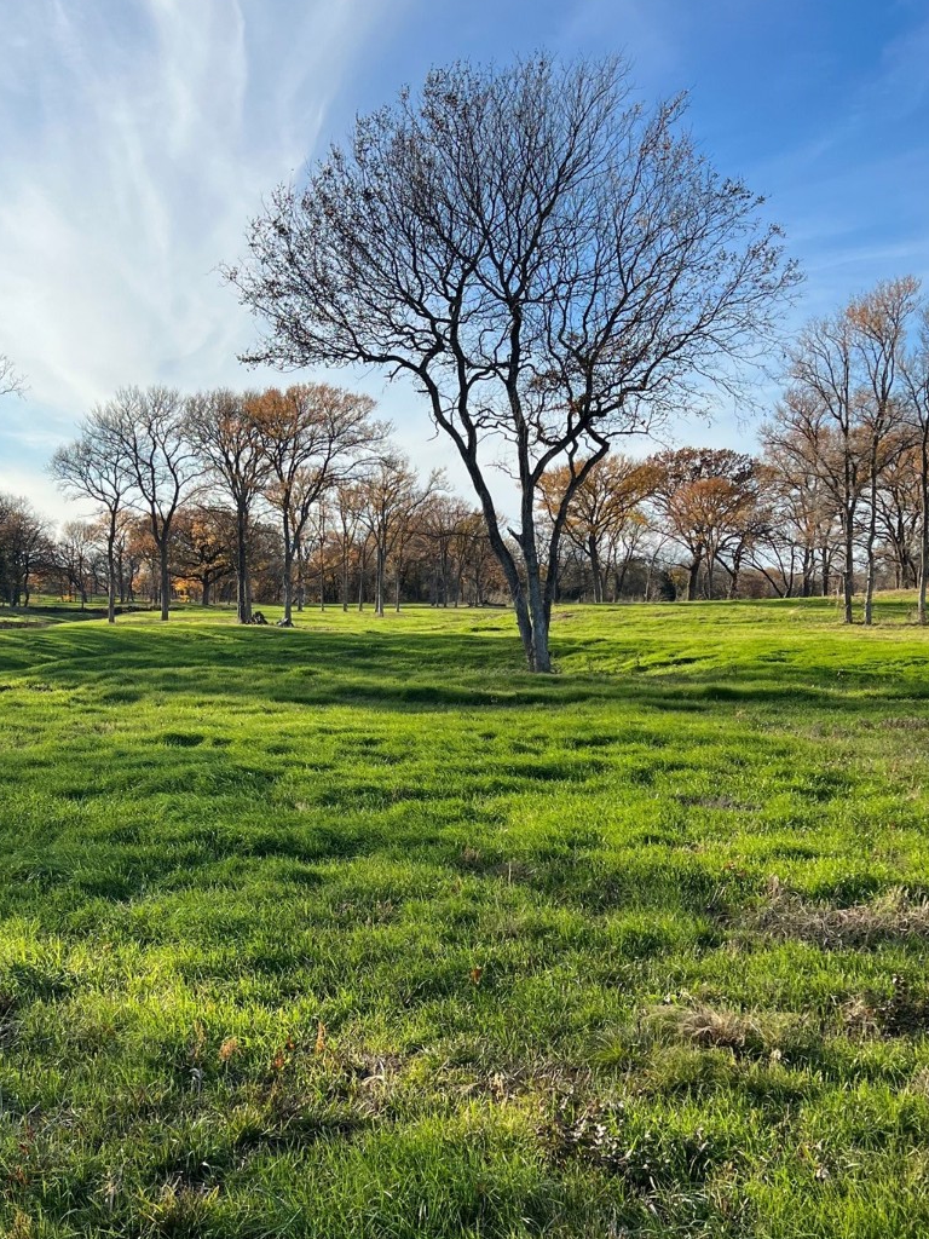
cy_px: 661
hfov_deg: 36.8
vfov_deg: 47.8
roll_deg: -0.2
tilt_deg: -0.4
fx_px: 1396
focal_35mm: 39
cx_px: 411
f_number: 1.5
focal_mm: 5.7
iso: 50
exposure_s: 1/3571
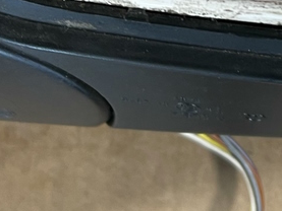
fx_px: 782
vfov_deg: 14.1
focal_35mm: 96
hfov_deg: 19.1
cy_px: -134
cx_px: 355
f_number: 1.6
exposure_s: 1/50
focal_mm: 5.1
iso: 80
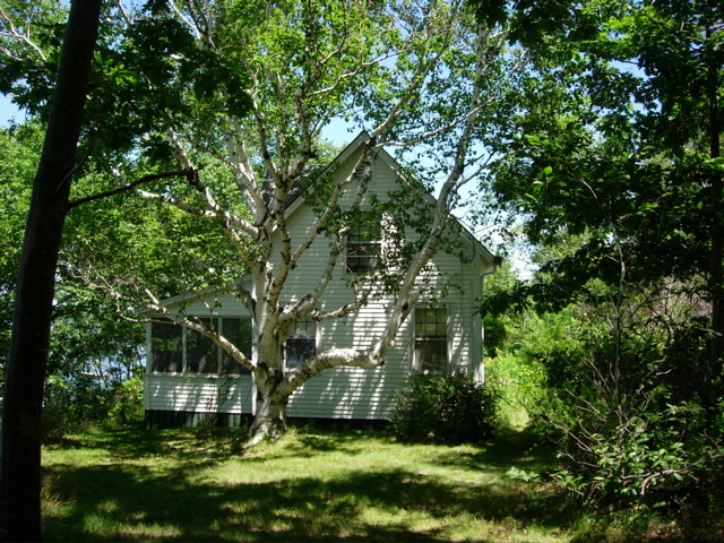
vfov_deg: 37.7
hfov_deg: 49.0
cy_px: 272
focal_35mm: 38
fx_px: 795
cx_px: 362
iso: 64
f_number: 2.8
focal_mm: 7.8
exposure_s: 1/527
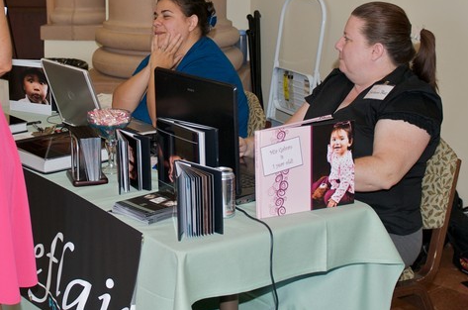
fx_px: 856
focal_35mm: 66
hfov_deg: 30.3
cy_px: 61
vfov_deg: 20.3
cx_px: 142
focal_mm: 26
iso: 400
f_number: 3.2
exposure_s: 1/100
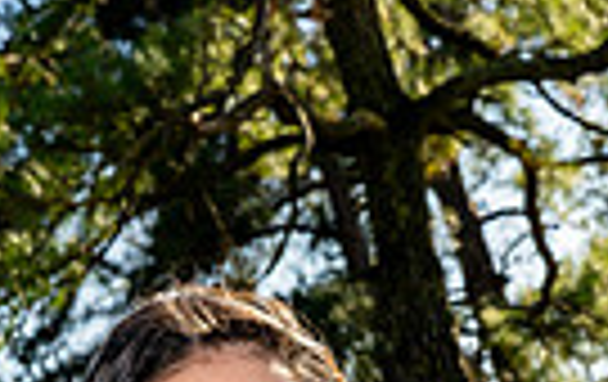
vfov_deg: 7.5
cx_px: 275
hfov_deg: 12.6
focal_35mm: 166
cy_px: 890
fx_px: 2756
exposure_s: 1/250
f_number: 8
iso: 100
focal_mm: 49
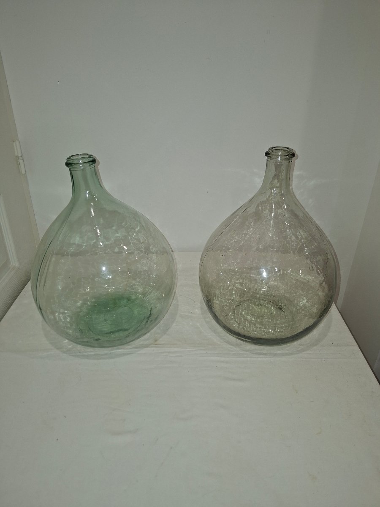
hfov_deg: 58.9
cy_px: 254
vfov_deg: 73.9
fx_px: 337
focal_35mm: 23
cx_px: 190
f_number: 1.8
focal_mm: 5.54
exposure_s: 1/100
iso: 50
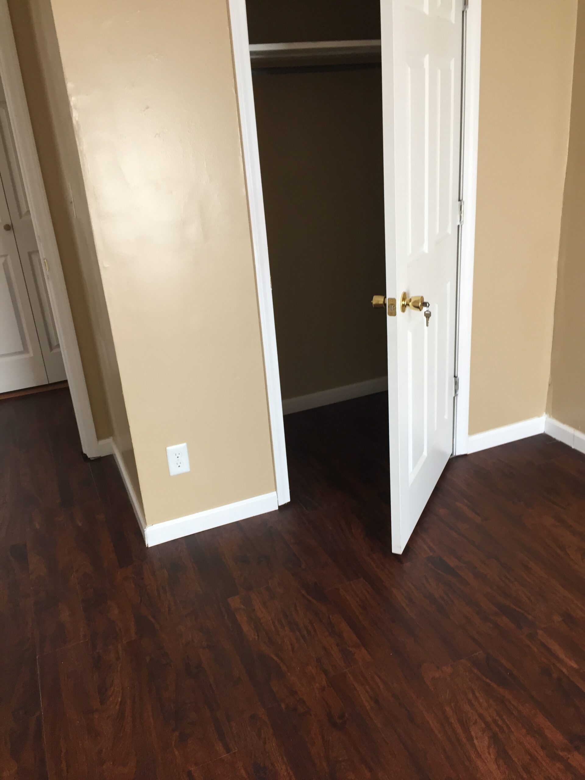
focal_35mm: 29
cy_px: 390
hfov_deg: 48.2
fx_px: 653
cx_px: 292
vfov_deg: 61.7
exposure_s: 1/30
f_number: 2.2
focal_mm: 4.15
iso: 64
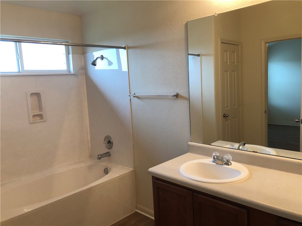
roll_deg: +2.9
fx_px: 244
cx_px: 151
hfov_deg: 63.4
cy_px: 113
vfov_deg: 49.7
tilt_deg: -7.4
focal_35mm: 28
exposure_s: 1/30
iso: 40
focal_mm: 3.99
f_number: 1.8
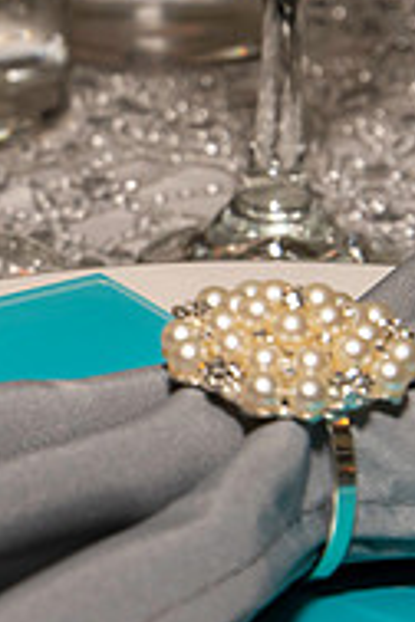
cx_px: -256
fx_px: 3302
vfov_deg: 10.8
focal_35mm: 191
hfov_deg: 7.1
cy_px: 289
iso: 400
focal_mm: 40
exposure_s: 1/250
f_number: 5.6
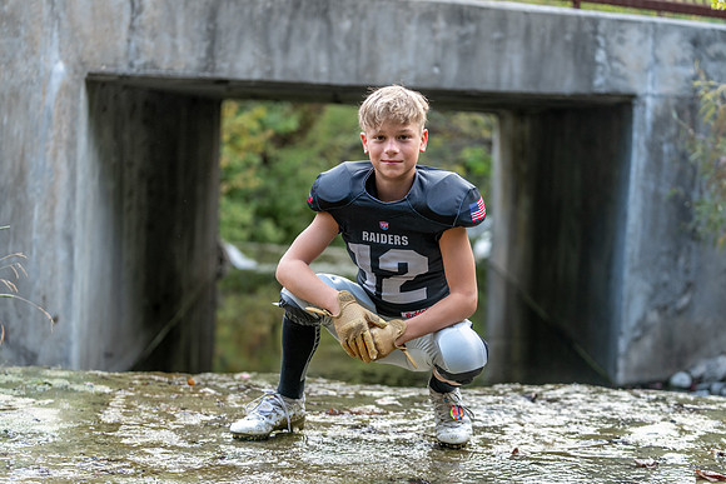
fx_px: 1553
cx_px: 363
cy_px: 242
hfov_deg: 26.3
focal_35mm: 77
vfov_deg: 17.7
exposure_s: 1/320
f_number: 2.8
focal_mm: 77
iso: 500
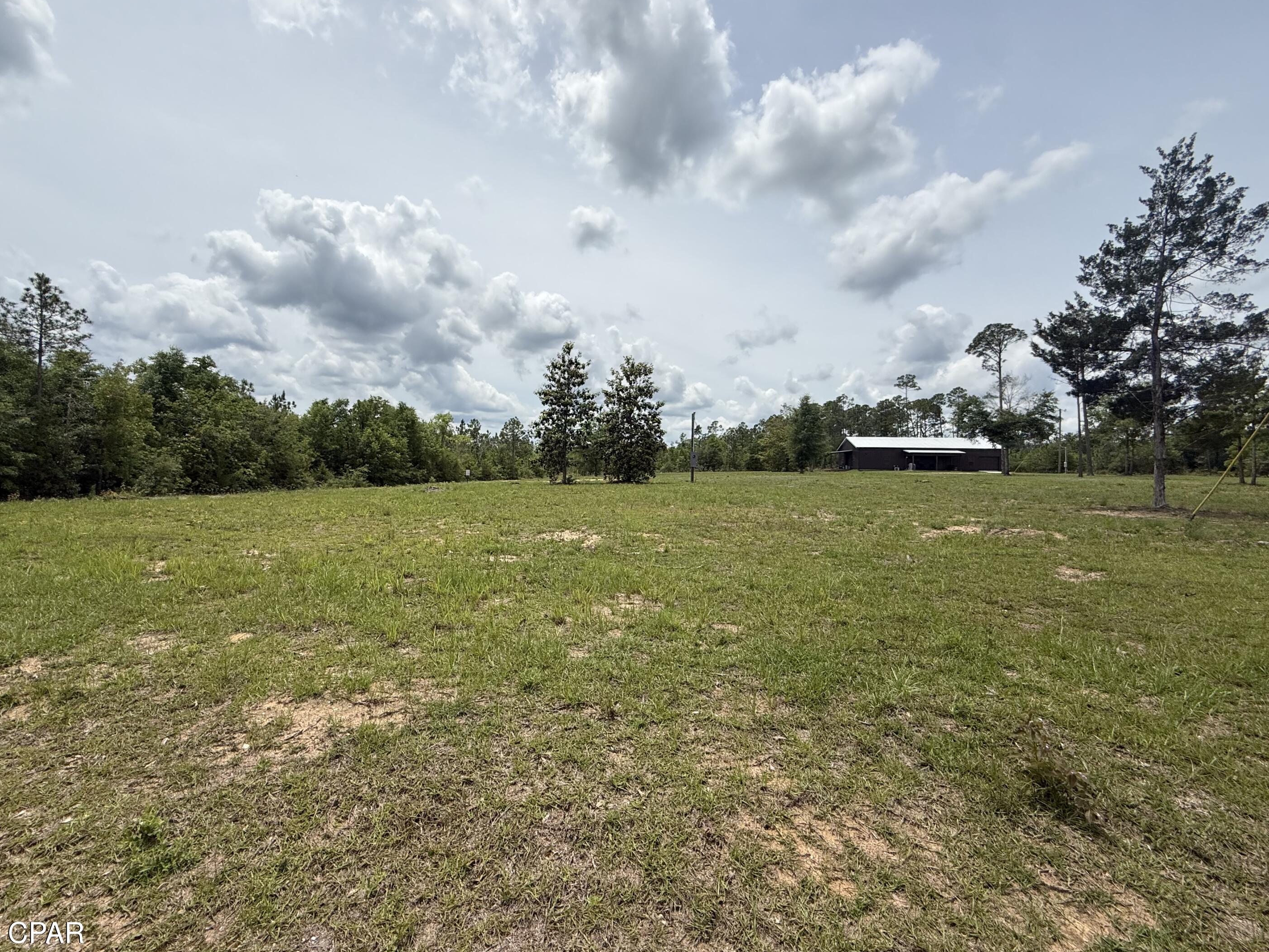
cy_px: 470
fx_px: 550
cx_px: 592
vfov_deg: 81.7
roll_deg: -1.8
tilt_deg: +0.8
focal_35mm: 15
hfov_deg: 98.0
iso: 50
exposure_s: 1/3663
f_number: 2.2
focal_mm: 2.22
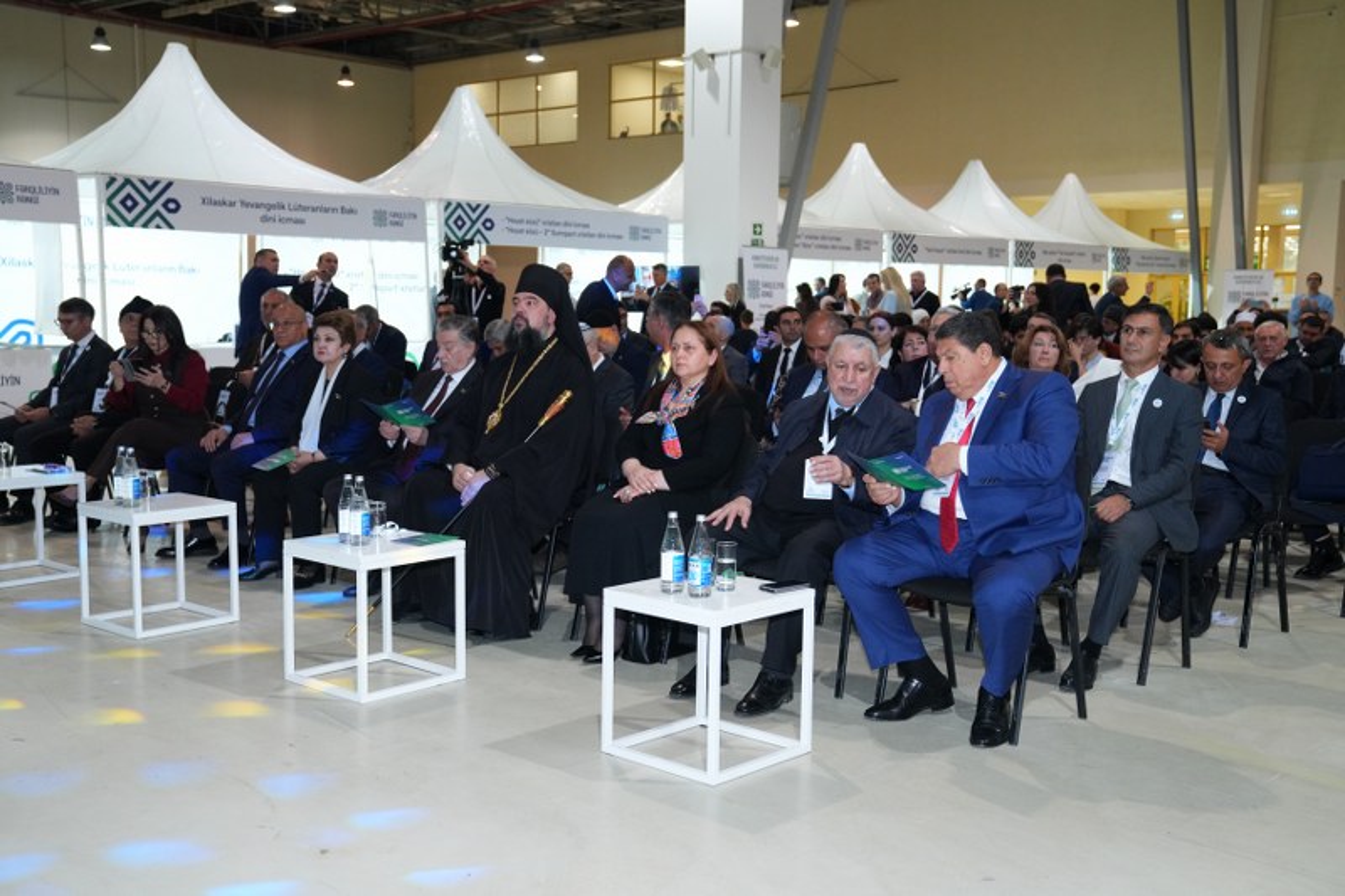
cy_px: 448
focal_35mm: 39
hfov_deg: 49.6
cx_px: 672
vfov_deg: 34.2
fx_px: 1457
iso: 2500
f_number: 4
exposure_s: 1/200
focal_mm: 39
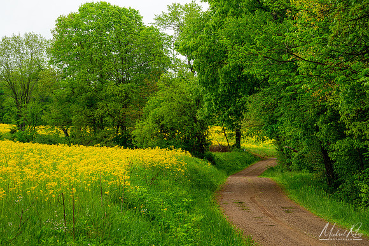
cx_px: 184
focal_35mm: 135
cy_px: 123
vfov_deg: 10.2
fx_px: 1384
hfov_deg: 15.2
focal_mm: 135
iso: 64
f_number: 13
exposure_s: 1/3
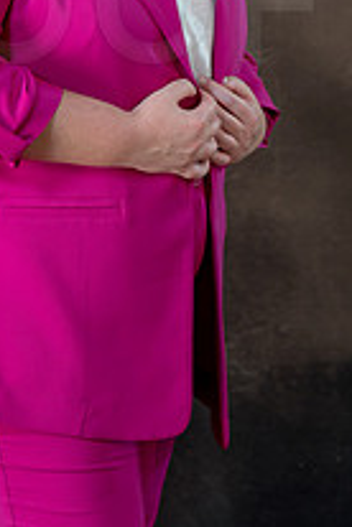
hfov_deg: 6.1
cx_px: 5
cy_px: 8
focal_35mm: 226
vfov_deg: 9.1
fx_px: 3314
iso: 400
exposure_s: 1/100
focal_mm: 104
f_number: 4.5
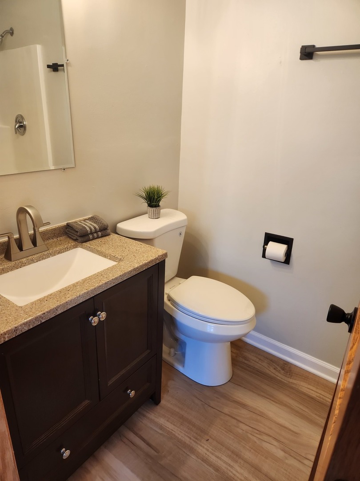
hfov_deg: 58.9
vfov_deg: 73.9
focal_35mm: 23
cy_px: 240
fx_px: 319
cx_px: 180
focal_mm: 5.4
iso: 100
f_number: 1.8
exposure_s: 1/120
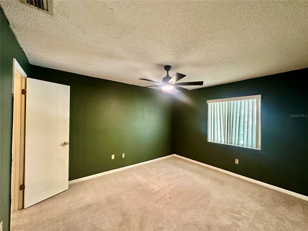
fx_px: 125
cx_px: 154
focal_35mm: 14
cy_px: 116
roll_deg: -1.3
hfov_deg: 102.1
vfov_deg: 85.7
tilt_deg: +0.8
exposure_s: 1/60
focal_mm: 2.22
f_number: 2.2
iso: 800
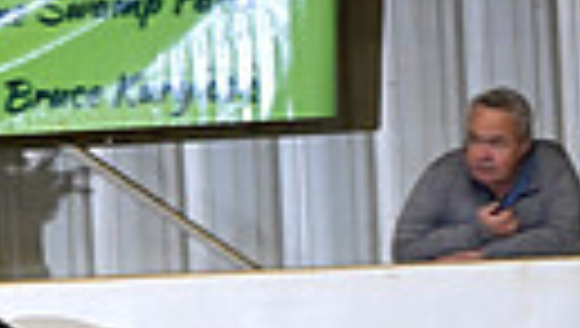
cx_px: -584
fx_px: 14524
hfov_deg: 2.3
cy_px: 267
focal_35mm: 943
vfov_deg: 1.3
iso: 2500
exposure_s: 1/200
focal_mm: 200
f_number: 4
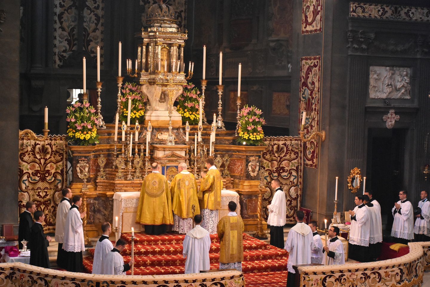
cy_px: 144
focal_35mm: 68
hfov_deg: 29.9
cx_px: 215
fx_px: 806
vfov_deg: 20.2
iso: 5000
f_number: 5
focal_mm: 45
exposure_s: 1/100
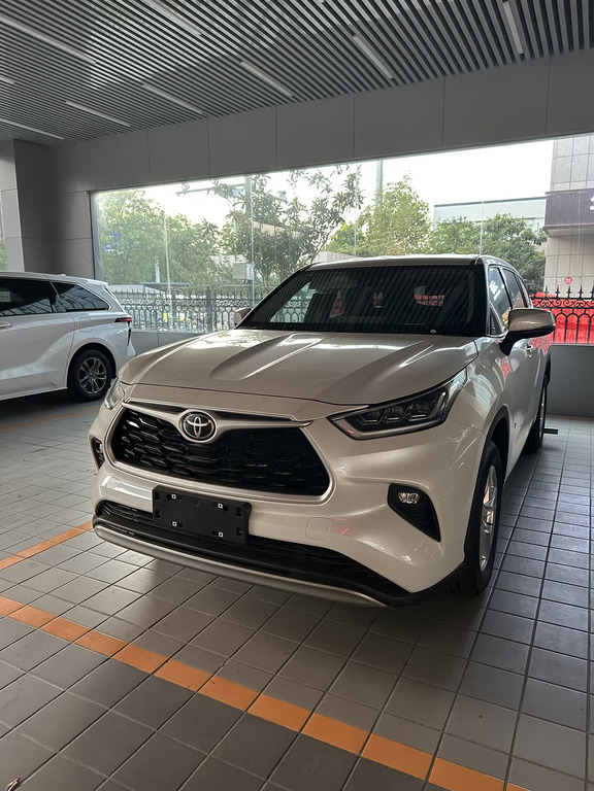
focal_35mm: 24
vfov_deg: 71.6
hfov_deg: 56.8
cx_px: 297
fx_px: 549
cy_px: 396
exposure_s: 1/60
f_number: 1.78
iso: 400
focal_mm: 6.86
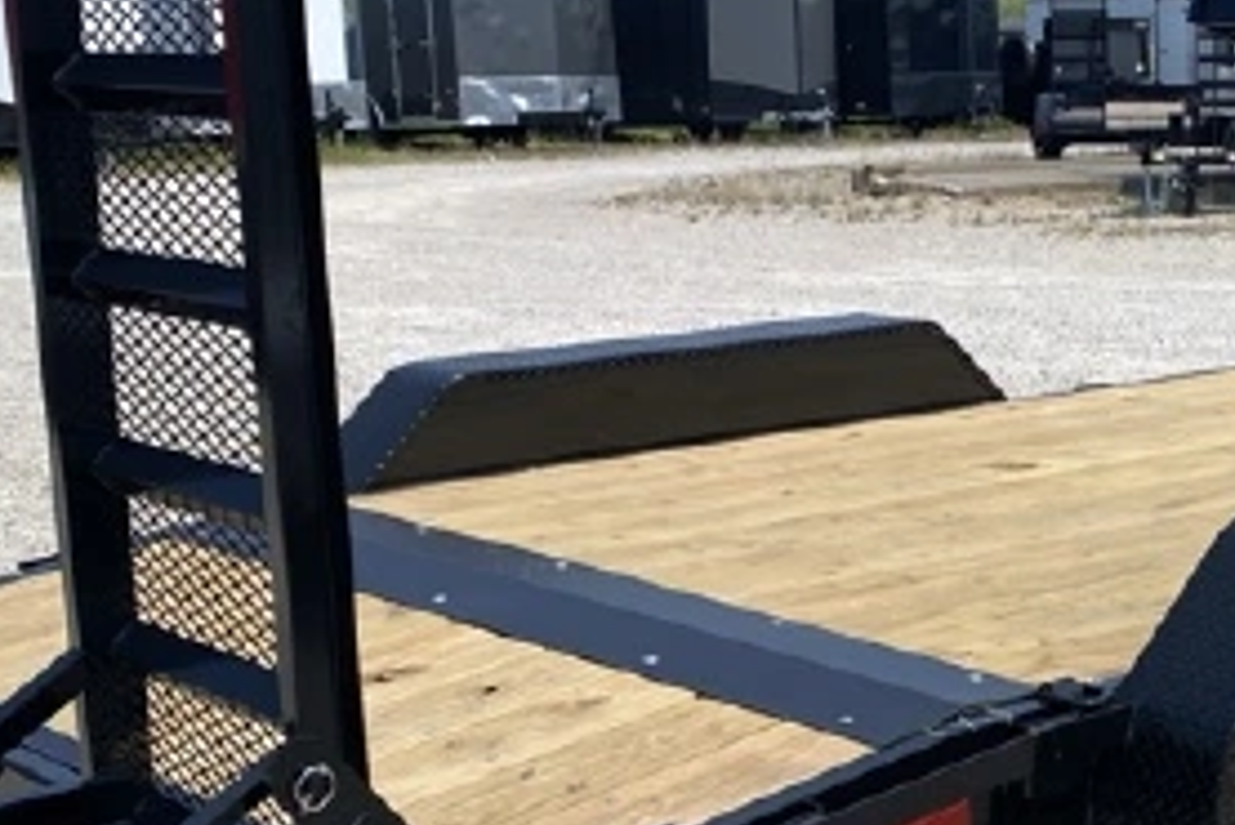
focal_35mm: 78
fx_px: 2677
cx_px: 1079
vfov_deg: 17.5
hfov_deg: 25.3
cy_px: 424
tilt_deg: -7.3
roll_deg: -0.7
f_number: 1.8
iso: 32
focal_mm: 4.25
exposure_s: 1/3731
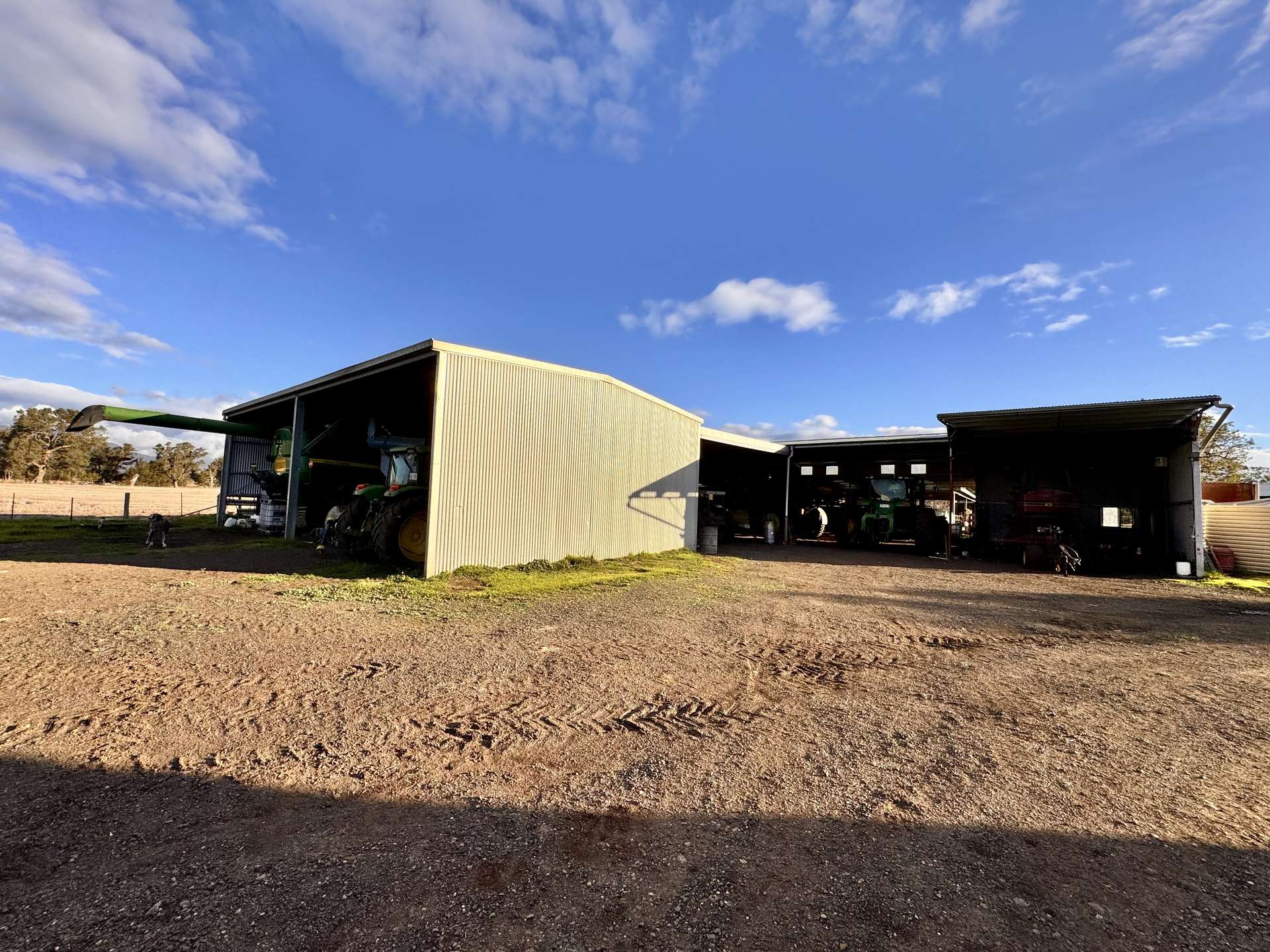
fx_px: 514
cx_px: 635
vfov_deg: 85.7
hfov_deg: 102.1
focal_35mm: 14
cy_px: 476
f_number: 2.2
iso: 50
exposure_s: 1/2342
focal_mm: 2.22
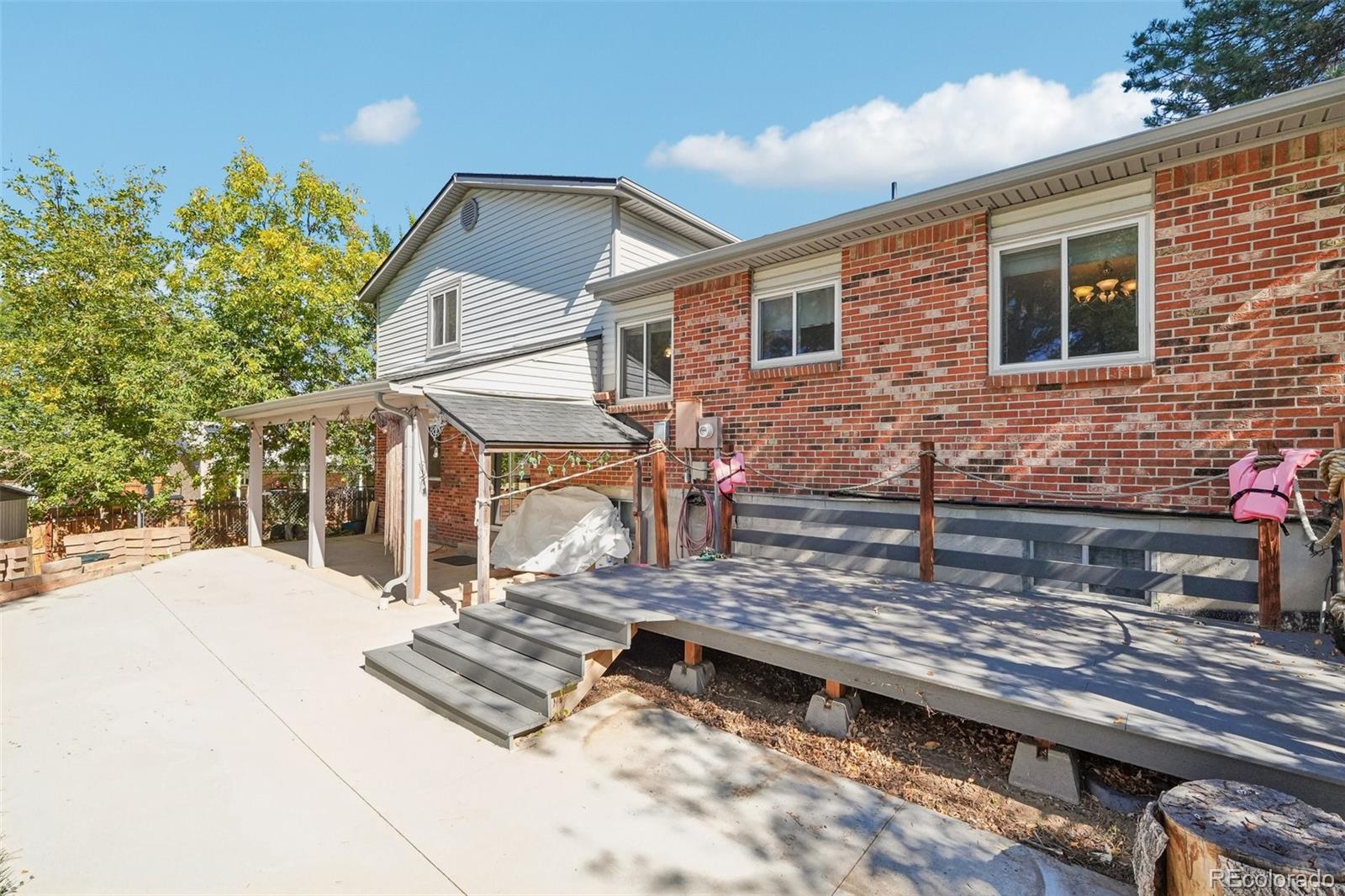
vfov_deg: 77.3
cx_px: 672
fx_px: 560
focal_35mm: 15
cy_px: 448
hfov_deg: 100.4
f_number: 8
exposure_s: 1/640
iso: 800
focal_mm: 10
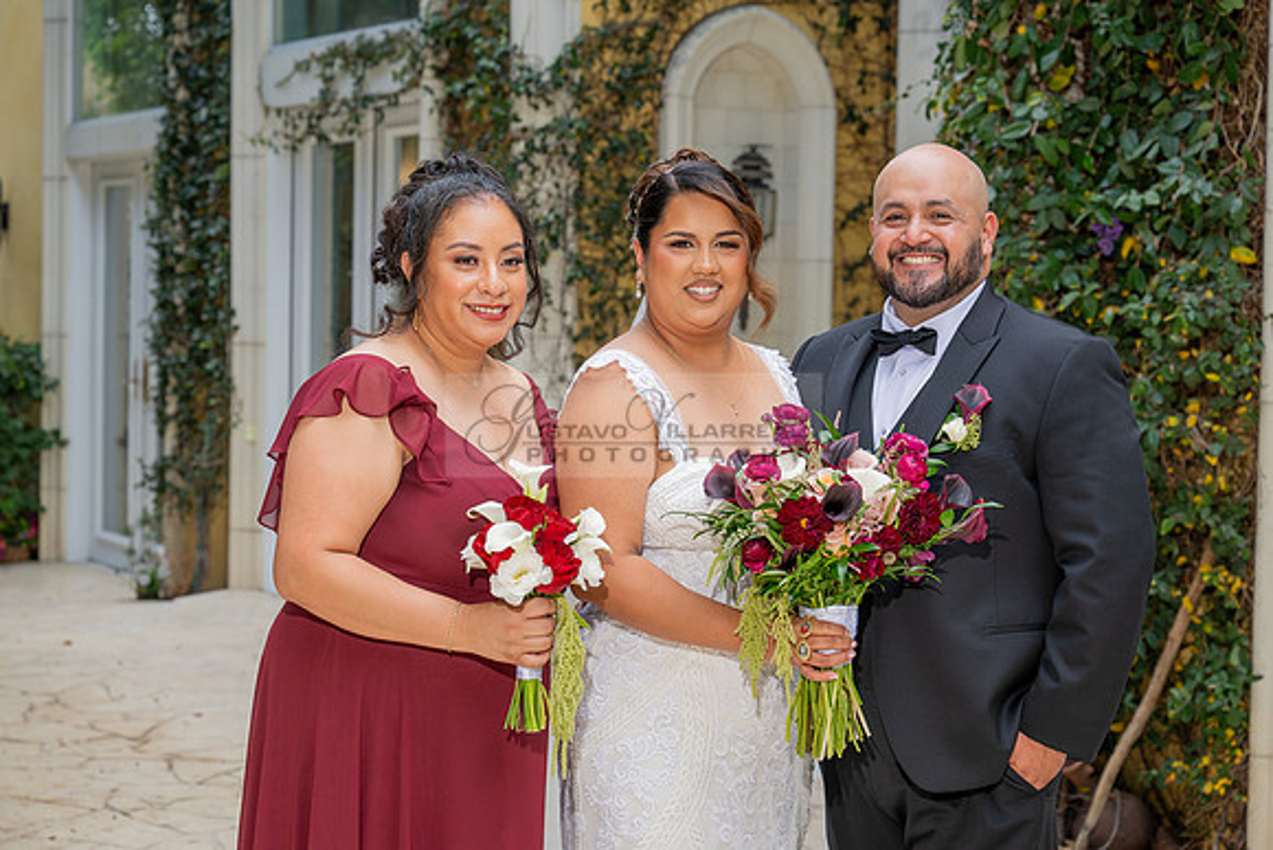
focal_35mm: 70
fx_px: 2476
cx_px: 636
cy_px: 425
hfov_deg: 28.8
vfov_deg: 19.5
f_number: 5
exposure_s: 1/200
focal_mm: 70
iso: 200
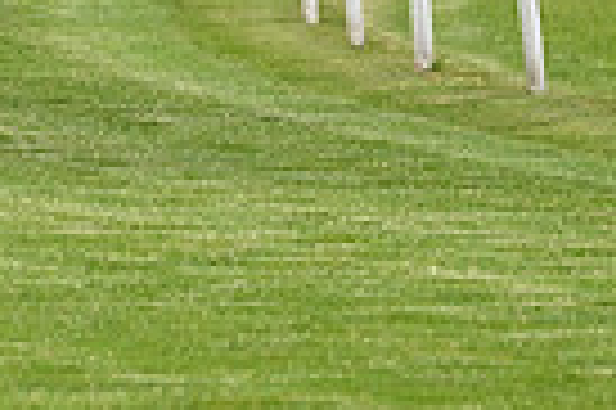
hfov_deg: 2.4
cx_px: -153
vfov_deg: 1.6
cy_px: -372
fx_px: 14493
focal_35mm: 848
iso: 400
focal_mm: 200
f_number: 5.6
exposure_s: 1/1250
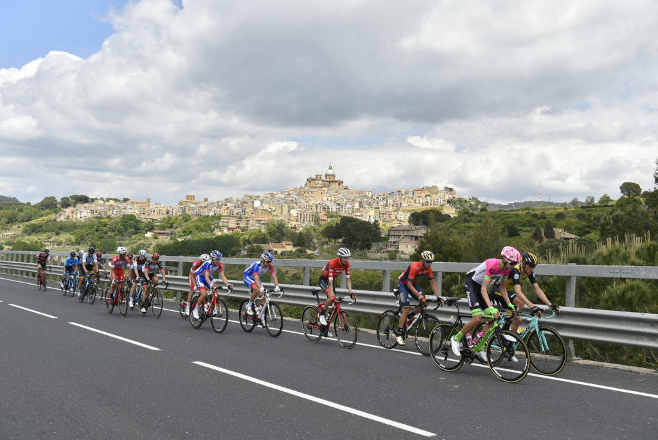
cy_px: 220
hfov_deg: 54.4
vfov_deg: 37.9
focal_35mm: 35
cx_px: 329
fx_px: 640
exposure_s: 1/1250
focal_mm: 35
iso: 320
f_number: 7.1
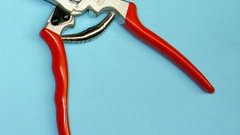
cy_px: 35
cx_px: -6
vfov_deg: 15.2
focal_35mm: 79
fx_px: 503
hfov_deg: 25.4
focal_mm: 5.6
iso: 50
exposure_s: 1/60
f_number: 2.8
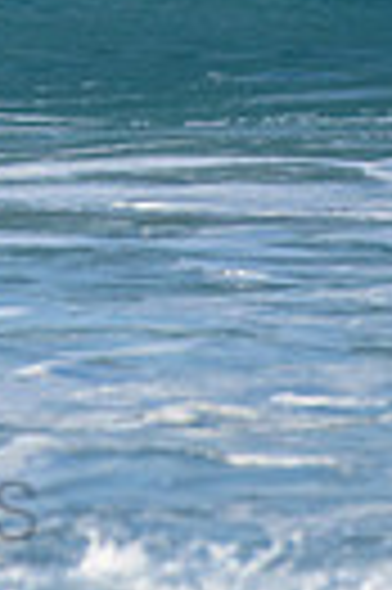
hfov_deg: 0.6
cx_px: -307
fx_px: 39154
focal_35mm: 2391
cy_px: -287
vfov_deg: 0.9
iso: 500
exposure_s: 1/2000
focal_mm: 500
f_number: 5.6
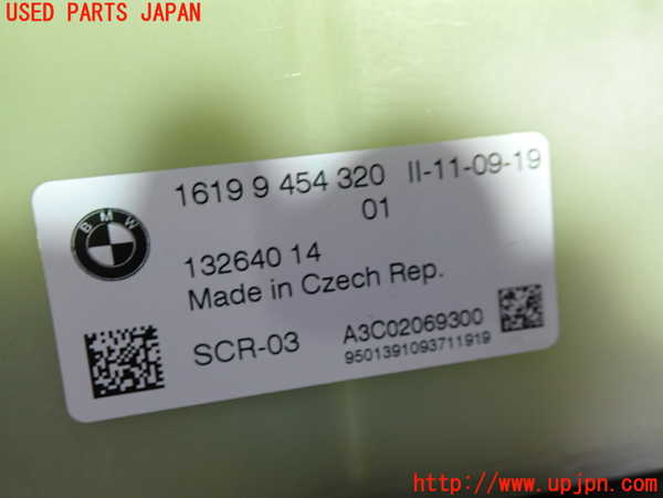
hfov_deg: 60.0
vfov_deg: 46.8
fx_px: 575
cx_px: 332
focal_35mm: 30
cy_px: 249
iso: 200
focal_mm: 5.4
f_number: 2.3
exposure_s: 1/30
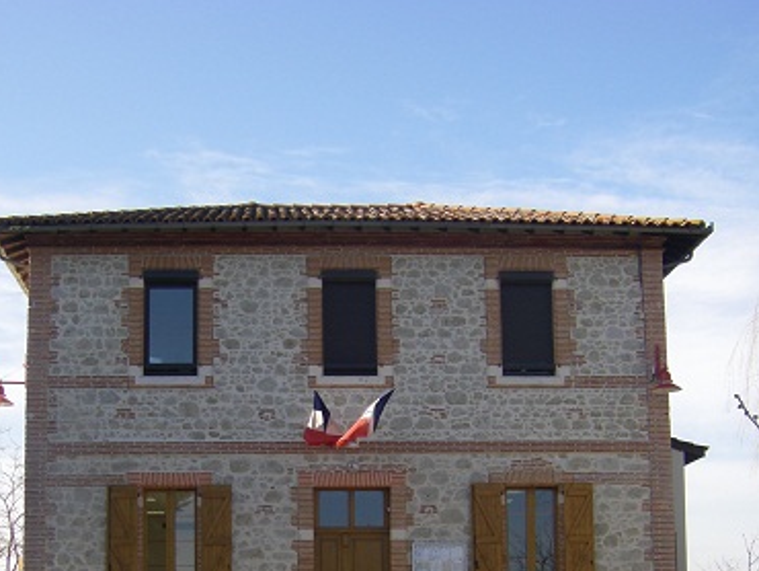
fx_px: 1470
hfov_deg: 28.9
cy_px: 497
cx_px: 331
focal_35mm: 67
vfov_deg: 21.5
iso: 64
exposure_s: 1/250
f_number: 3.5
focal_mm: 6.3
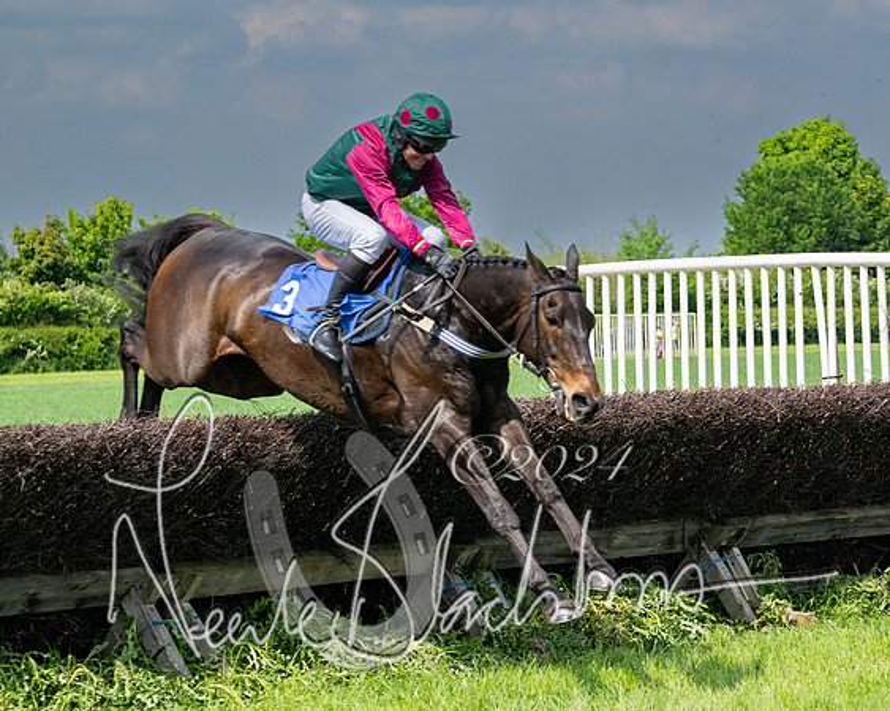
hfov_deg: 13.7
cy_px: 392
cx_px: 935
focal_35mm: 138
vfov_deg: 11.2
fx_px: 3641
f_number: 5
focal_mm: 70
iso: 400
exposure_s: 1/2500
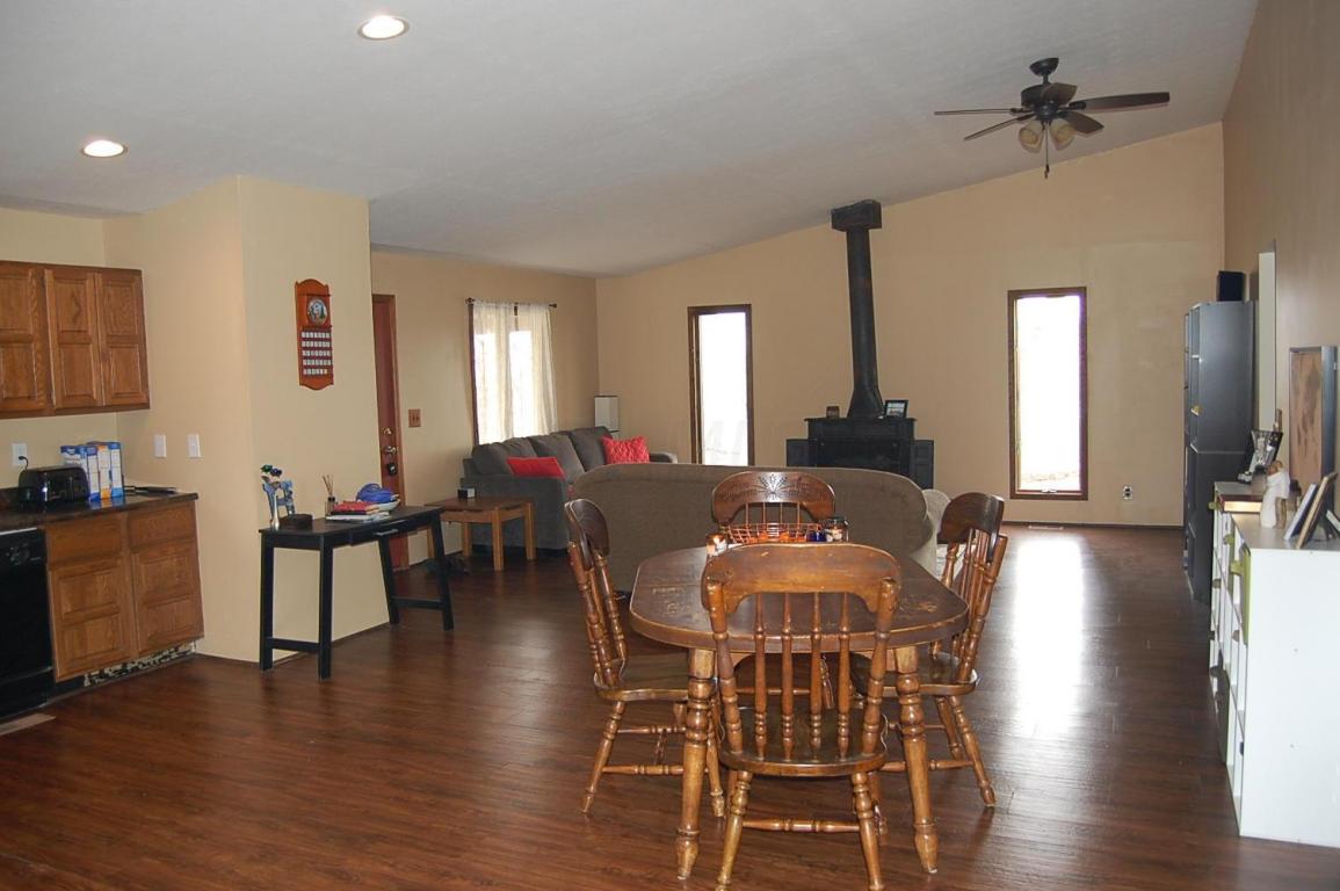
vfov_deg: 47.9
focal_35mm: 27
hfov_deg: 67.4
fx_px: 1004
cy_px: 446
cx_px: 670
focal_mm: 18
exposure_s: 1/60
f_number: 3.5
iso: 400
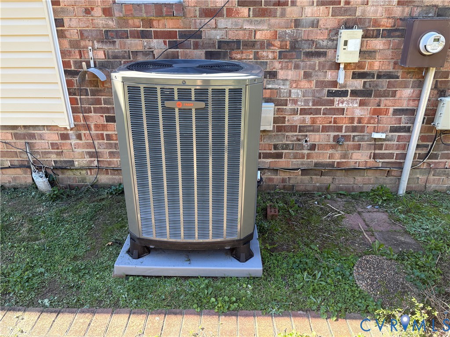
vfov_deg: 53.1
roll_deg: +0.9
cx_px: 225
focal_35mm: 26
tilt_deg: -22.6
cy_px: 168
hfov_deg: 67.3
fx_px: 338
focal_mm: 5.96
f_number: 1.6
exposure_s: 1/242
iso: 64
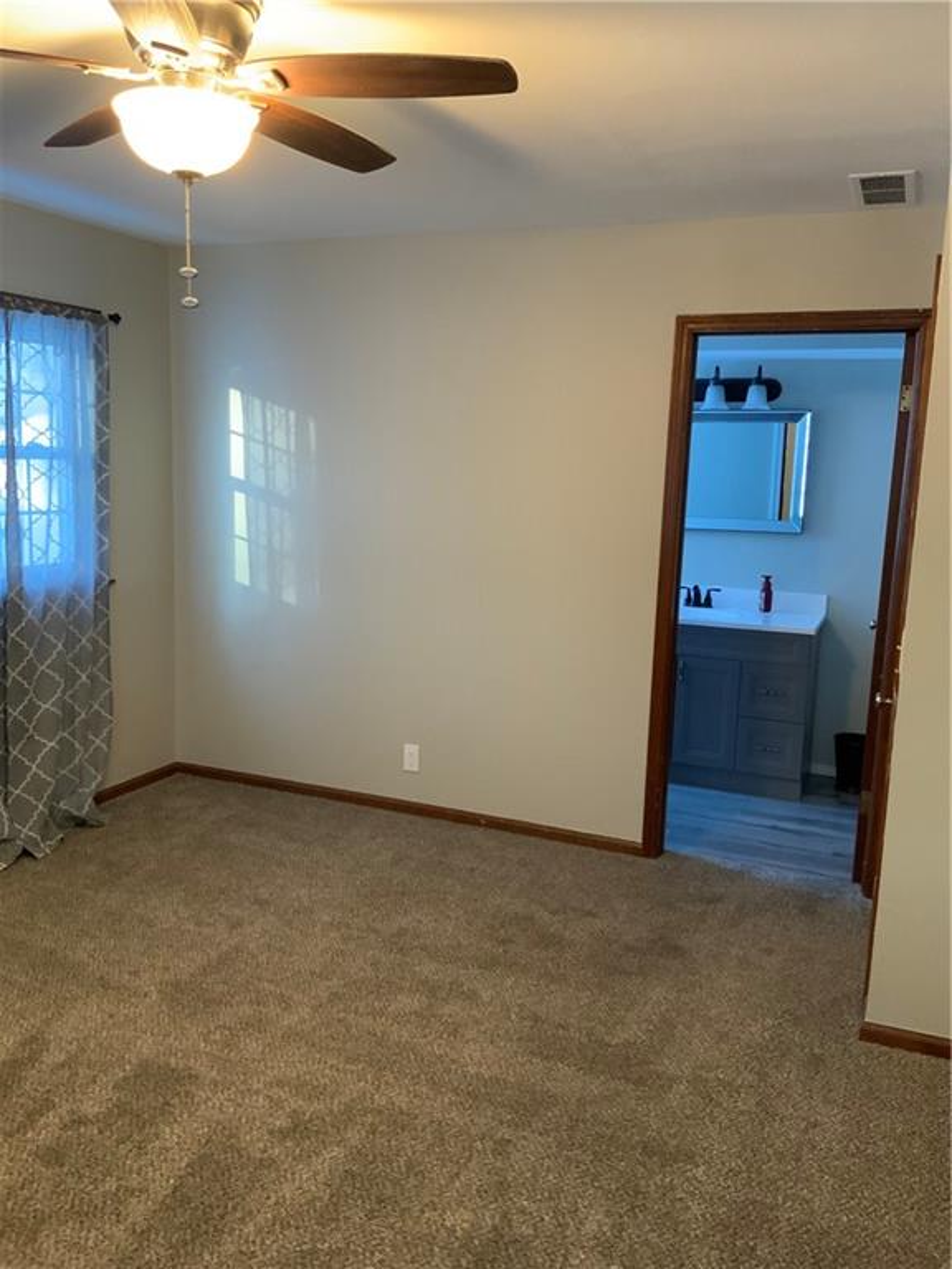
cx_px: 476
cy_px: 634
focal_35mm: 29
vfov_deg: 61.7
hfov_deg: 48.2
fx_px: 1063
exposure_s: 1/40
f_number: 1.8
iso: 250
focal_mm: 3
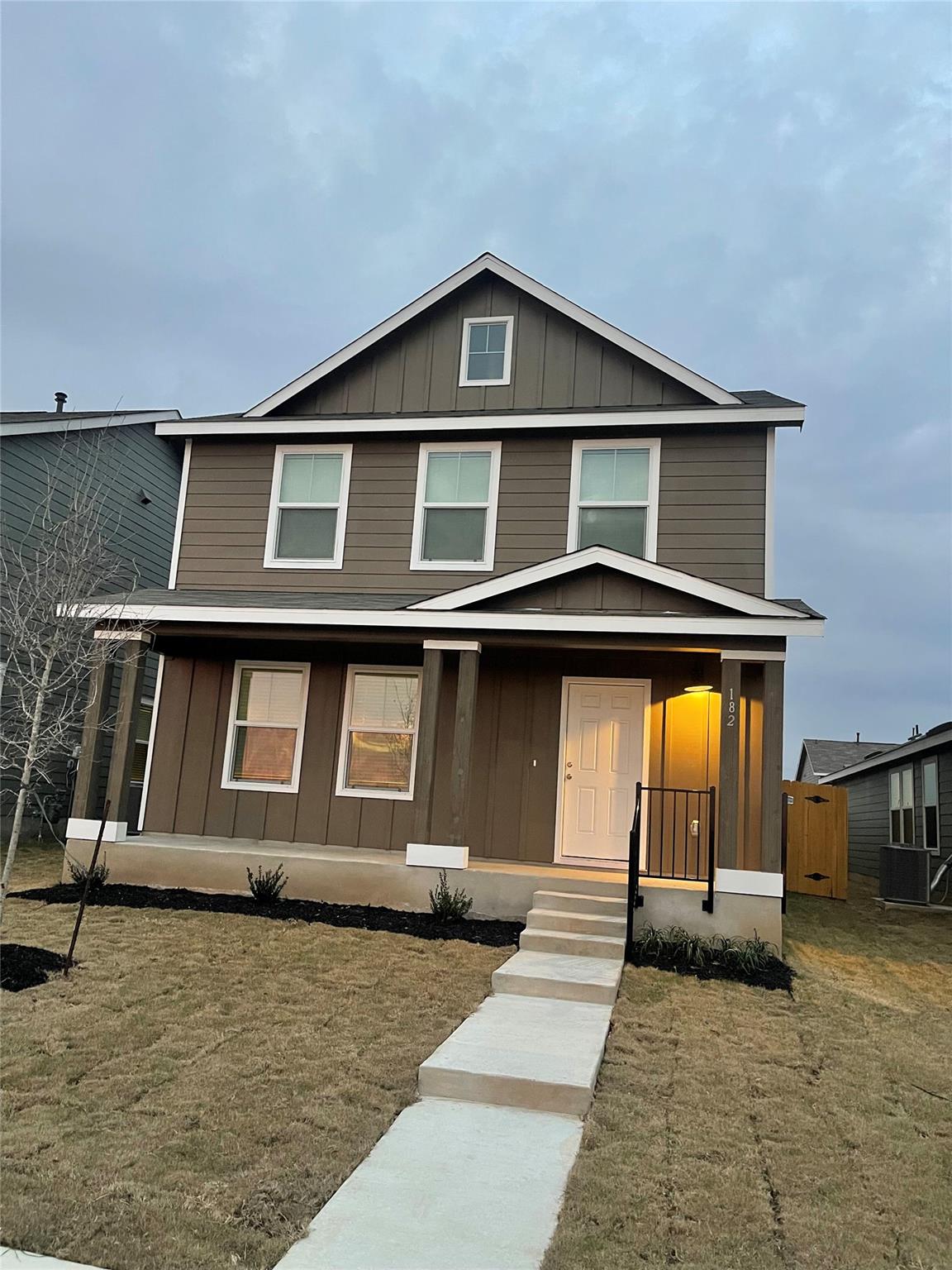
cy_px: 635
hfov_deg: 54.9
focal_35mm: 25
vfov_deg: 69.4
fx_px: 917
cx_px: 476
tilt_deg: +10.6
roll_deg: -4.3
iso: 500
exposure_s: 1/60
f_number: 1.6
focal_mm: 5.1
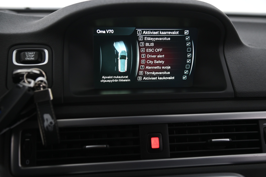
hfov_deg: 42.8
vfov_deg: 29.2
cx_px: 133
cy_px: 88
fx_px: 340
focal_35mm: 46
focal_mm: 46
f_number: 4
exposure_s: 1/40
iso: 2000
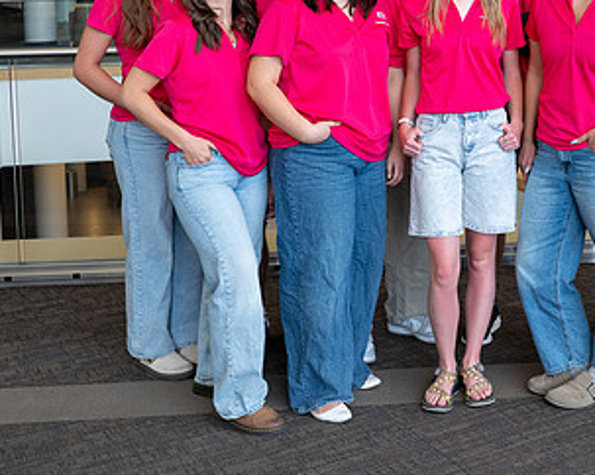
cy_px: 43
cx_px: 500
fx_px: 1074
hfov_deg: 30.0
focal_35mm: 61
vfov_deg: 24.2
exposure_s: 1/125
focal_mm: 27
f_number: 4
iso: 320
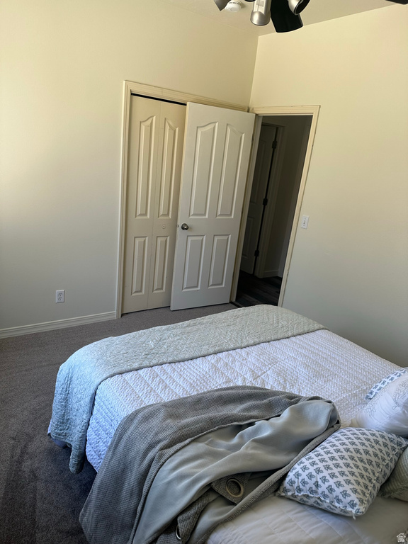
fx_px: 377
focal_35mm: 24
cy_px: 272
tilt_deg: -10.8
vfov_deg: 71.6
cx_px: 204
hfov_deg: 56.8
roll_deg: -4.9
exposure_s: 1/163
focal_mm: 6.86
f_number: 1.78
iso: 64
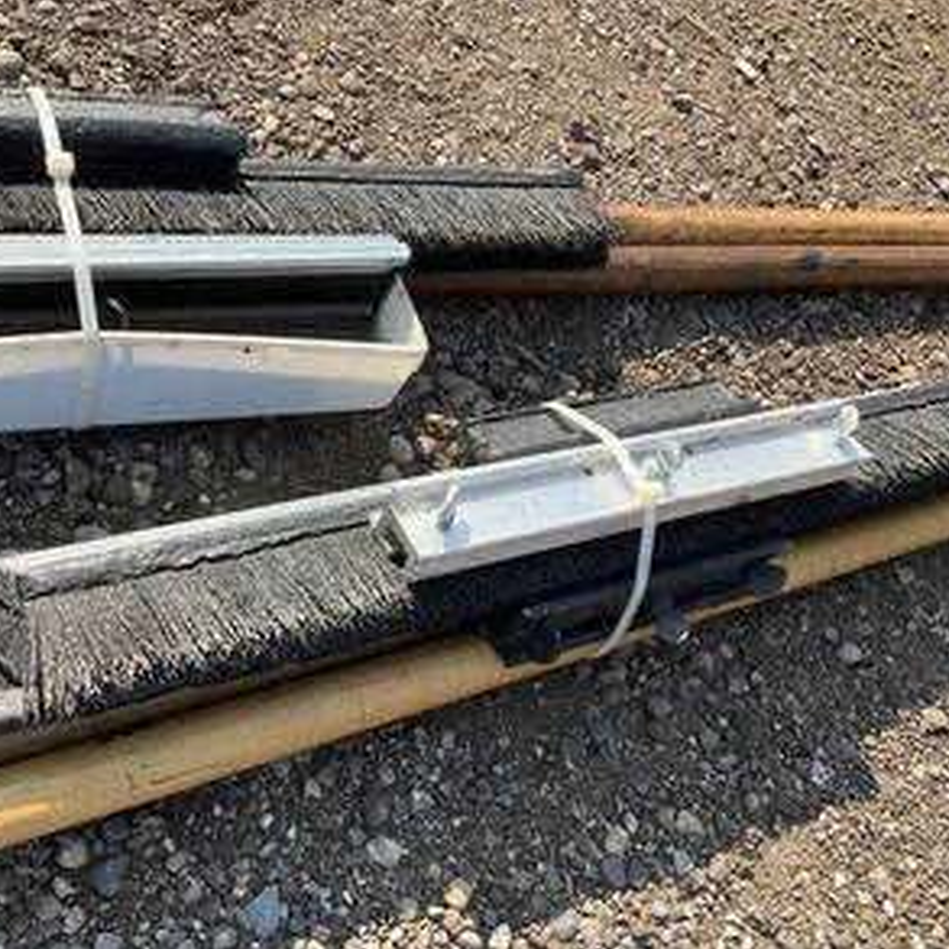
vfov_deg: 47.2
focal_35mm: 35
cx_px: 418
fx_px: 1086
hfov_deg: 47.1
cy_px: 470
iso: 25
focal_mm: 3
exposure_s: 1/749
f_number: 1.8
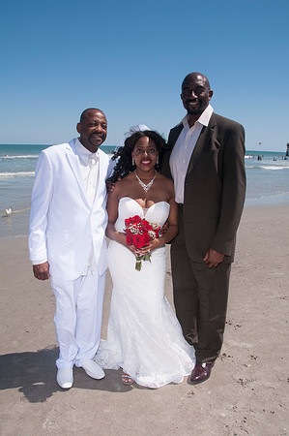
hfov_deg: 47.8
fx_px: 326
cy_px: 218
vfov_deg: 67.4
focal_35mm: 27
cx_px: 144
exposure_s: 1/250
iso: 100
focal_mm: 18
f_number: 13
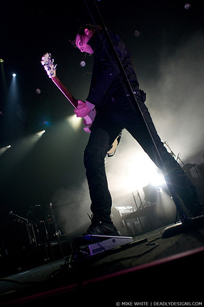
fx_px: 256
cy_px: 154
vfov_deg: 62.0
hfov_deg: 43.5
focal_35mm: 30
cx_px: 102
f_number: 3.2
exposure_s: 1/320
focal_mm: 20
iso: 1000
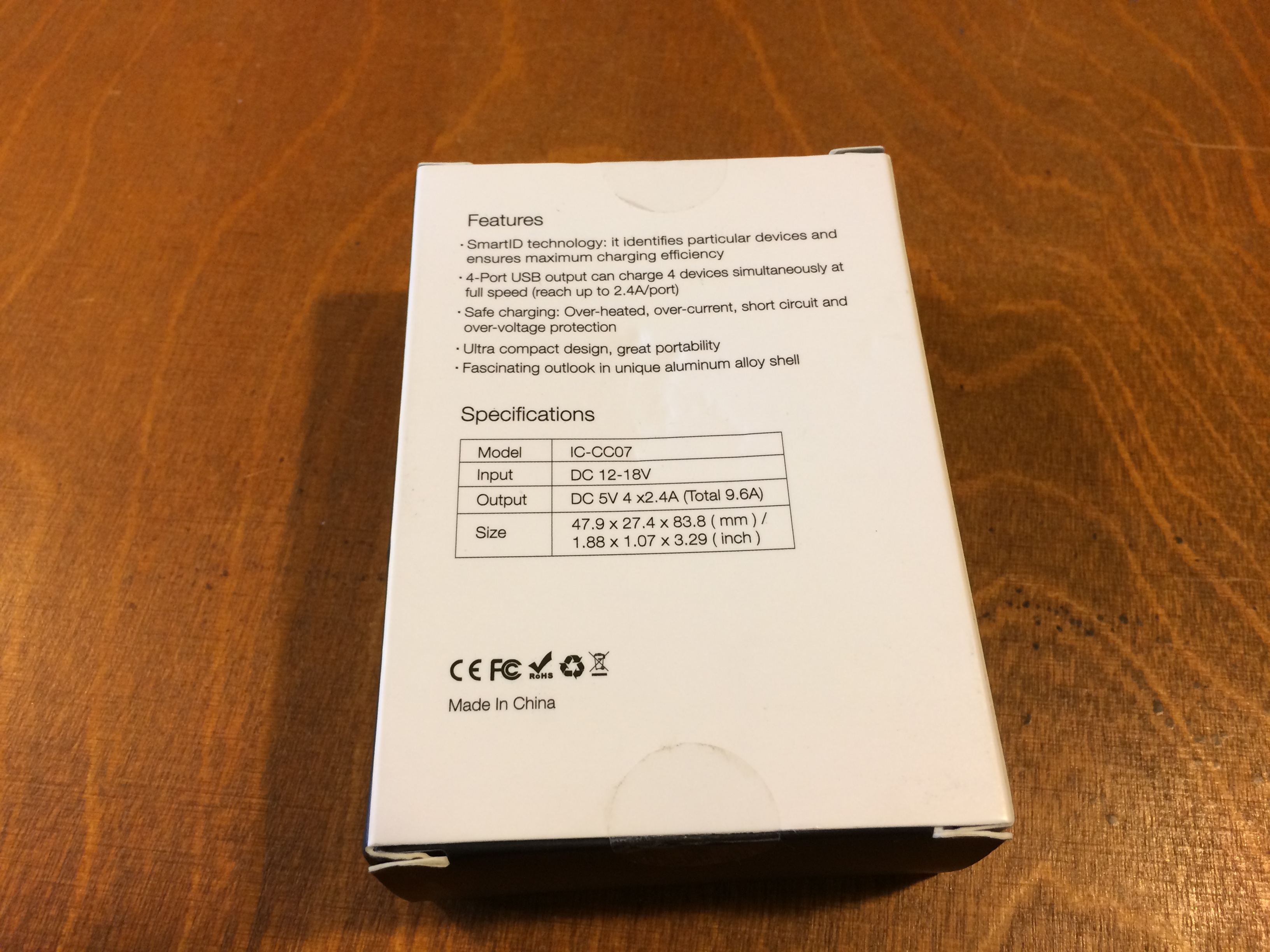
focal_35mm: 29
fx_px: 1064
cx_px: 635
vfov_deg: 48.2
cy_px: 476
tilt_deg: -60.8
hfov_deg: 61.7
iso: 125
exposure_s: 1/33
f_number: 2.2
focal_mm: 4.15
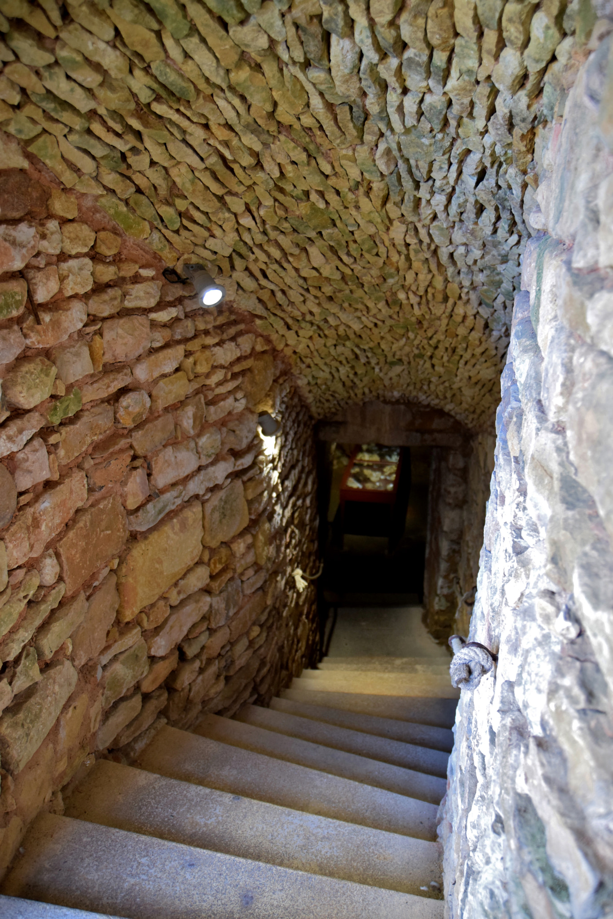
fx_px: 651
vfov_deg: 70.4
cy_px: 460
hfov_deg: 50.4
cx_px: 306
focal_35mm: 26
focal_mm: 17
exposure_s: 1/60
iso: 800
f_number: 3.3
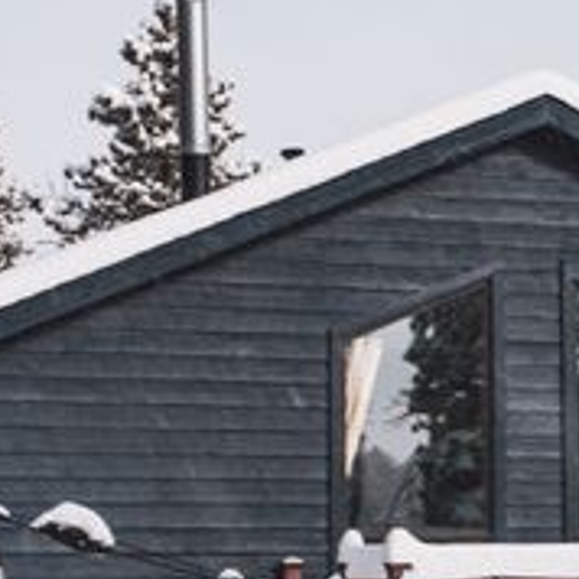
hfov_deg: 12.9
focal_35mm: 135
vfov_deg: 12.9
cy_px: 377
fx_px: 2555
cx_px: 390
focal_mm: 47
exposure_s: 1/160
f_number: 10
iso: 100
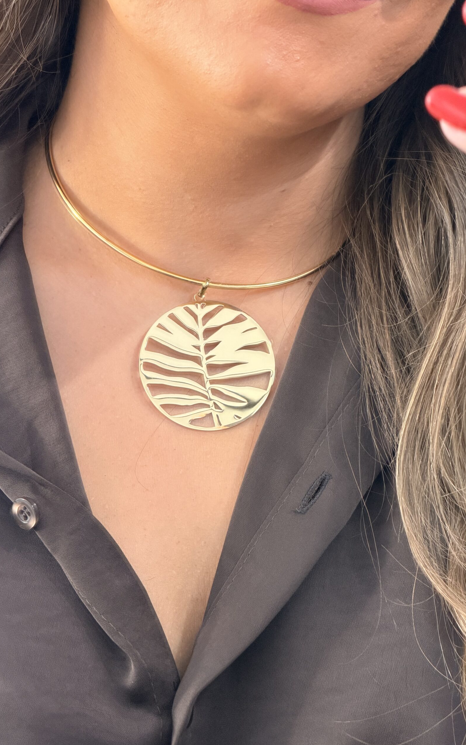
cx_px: 267
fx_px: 2174
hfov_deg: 12.2
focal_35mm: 107
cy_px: 371
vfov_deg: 19.5
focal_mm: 16.89
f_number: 2.8
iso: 400
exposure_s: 1/50
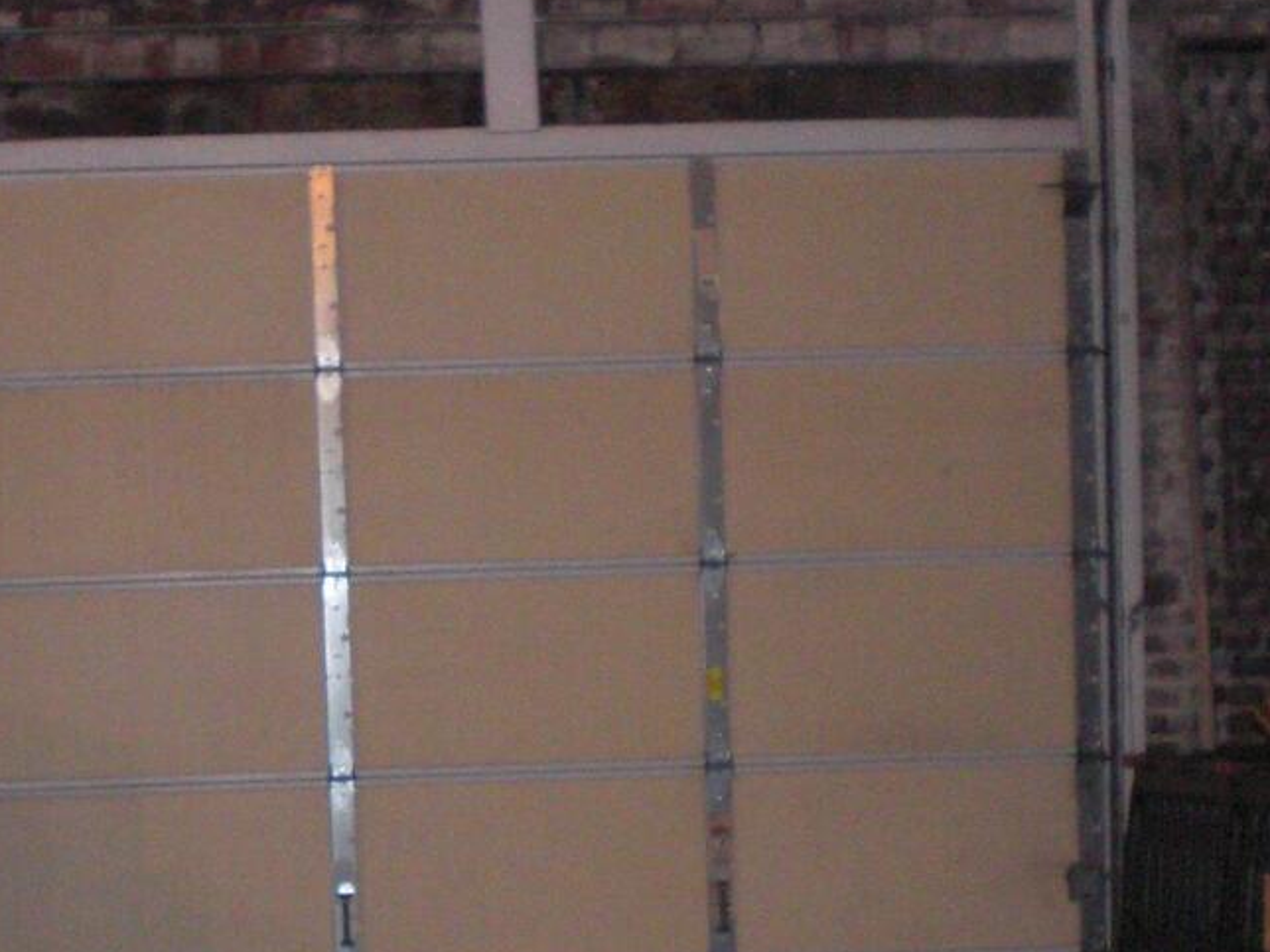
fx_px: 3119
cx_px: 359
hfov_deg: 22.9
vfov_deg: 17.2
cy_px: 739
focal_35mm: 85
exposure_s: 1/60
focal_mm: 6.3
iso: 200
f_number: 3.1
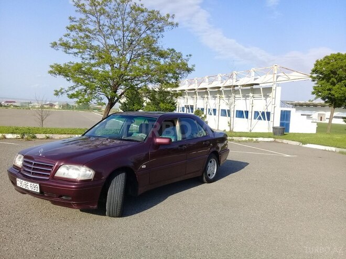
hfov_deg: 58.4
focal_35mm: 31
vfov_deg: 45.4
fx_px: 310
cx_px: 173
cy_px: 130
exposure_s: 1/927
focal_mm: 3.3
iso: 50
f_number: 2.2
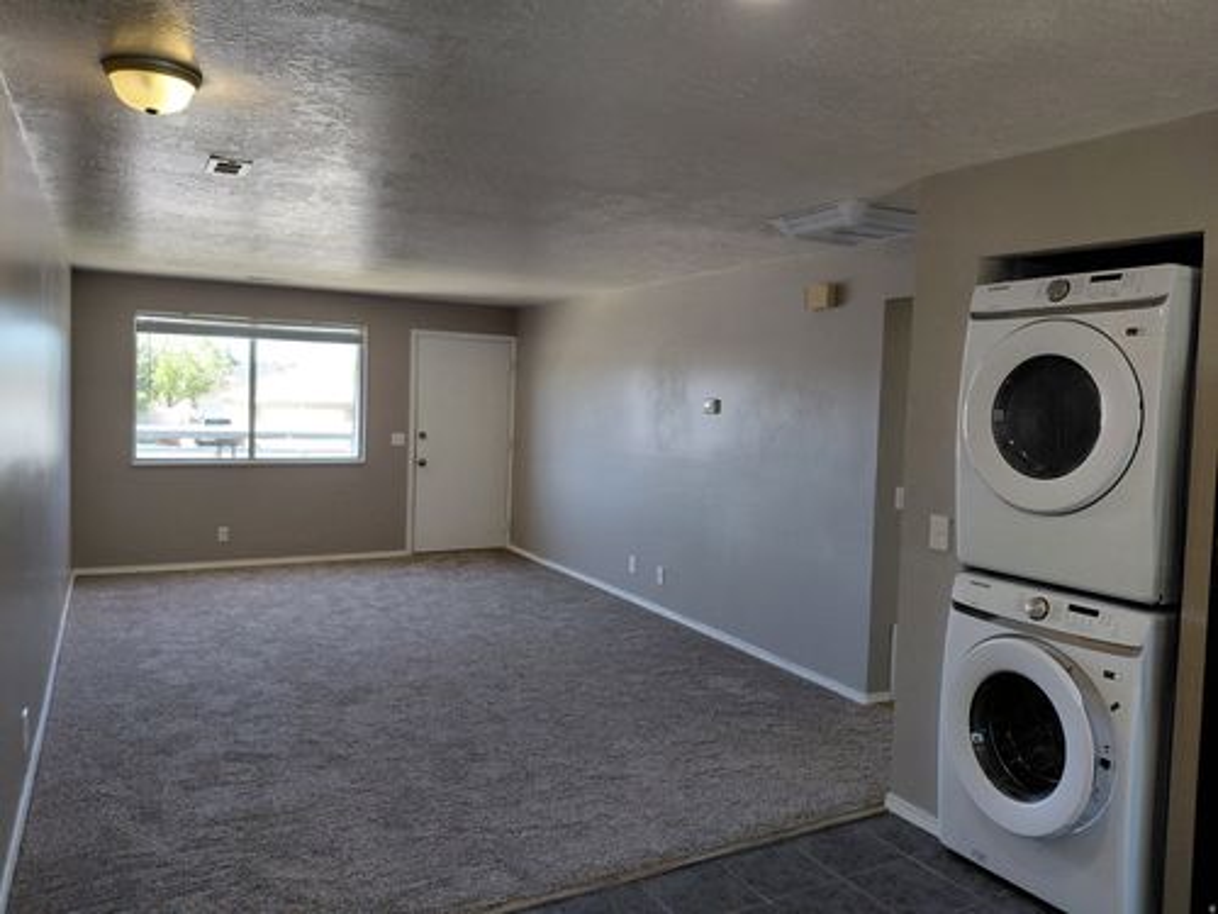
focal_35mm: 25
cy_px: 457
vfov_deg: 54.9
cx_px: 609
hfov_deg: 69.4
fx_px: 880
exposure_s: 1/120
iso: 80
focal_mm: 4.69
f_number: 1.8
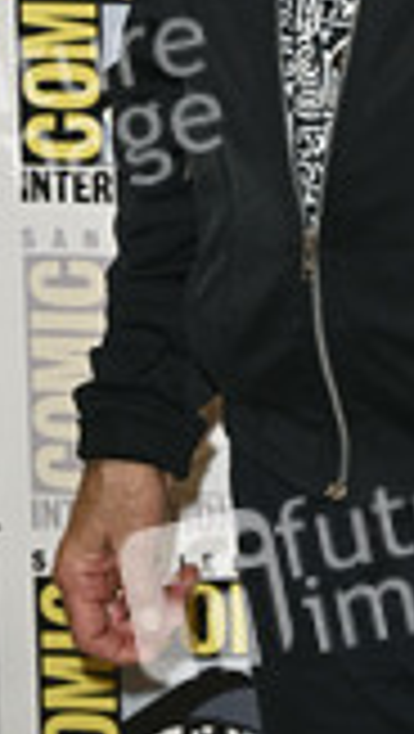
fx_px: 3095
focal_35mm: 159
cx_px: 482
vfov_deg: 13.2
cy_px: -99
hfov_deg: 7.6
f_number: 6.3
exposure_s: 1/250
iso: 2000
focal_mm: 62
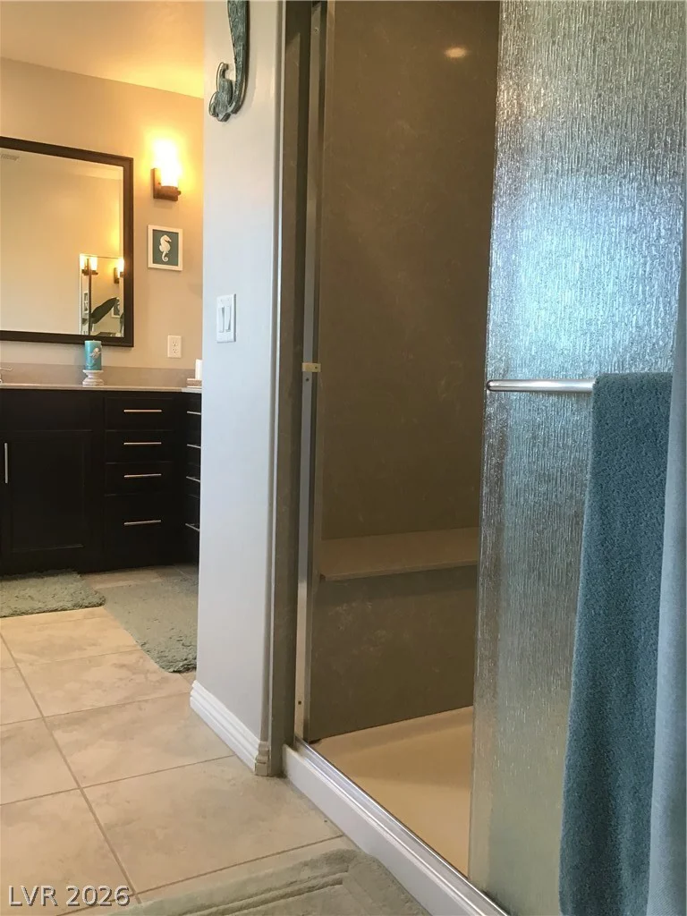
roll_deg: -1.5
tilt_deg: -4.9
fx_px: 820
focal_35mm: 31
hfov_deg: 45.4
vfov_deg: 58.4
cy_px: 458
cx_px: 344
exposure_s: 1/30
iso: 64
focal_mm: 3.3
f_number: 2.4
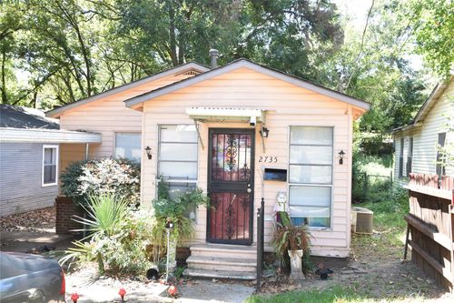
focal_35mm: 36
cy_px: 152
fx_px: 454
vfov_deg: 36.8
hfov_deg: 53.1
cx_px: 227
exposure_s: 1/80
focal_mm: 24
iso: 640
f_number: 10
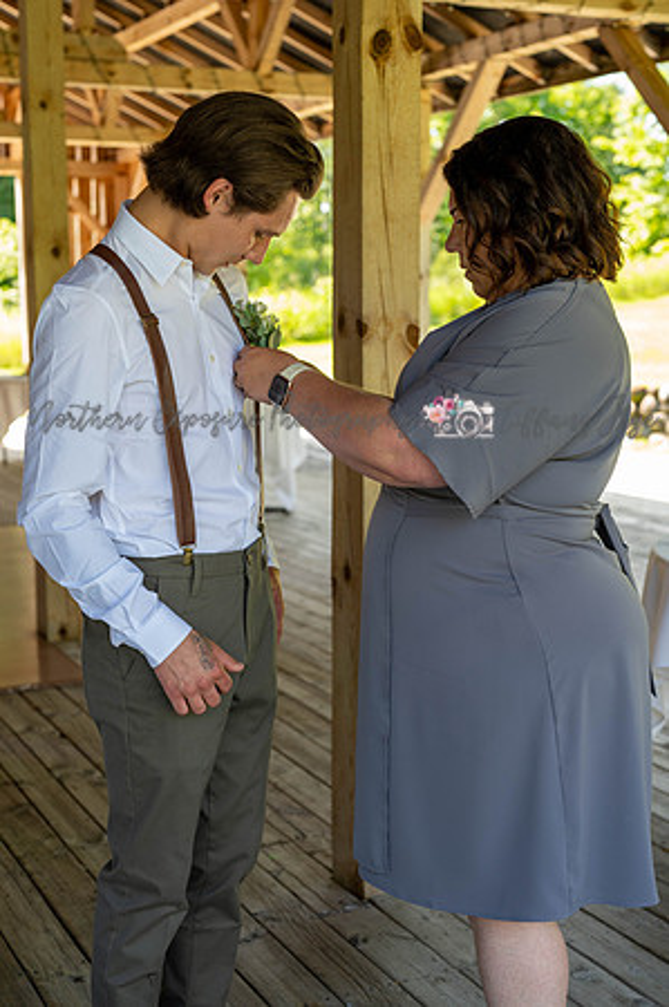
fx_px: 1397
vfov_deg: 39.6
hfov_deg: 26.9
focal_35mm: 50
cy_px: 504
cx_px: 334
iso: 400
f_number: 4
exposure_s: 1/250
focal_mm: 50
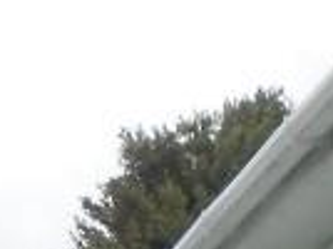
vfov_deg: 6.6
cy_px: 787
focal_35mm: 199
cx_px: -475
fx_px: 1911
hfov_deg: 9.0
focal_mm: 4.6
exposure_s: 1/400
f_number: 3.5
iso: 80
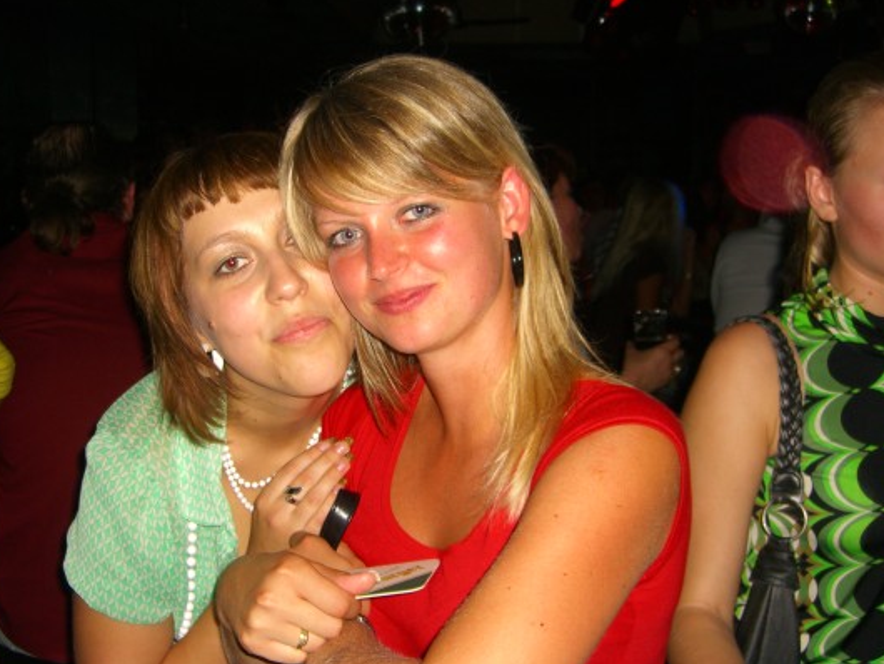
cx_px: 397
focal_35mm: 43
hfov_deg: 43.8
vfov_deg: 33.6
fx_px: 1099
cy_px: 365
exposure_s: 1/60
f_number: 2.8
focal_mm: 7.9
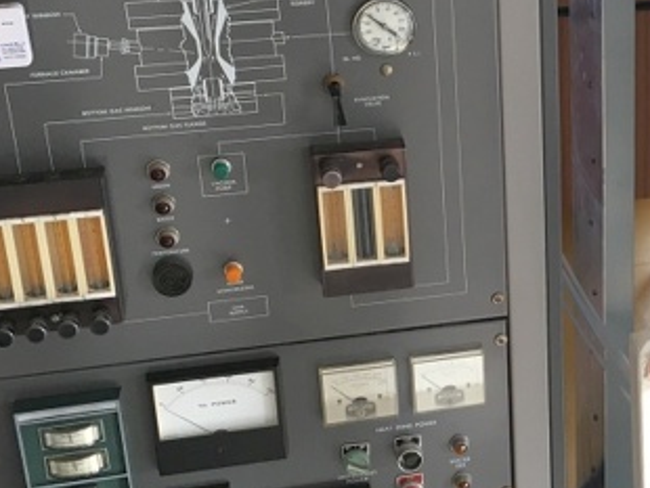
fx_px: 1391
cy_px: 153
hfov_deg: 25.1
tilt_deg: -22.2
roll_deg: +0.6
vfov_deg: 19.8
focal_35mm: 74
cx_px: 644
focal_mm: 4.15
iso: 32
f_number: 2.2
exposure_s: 1/33
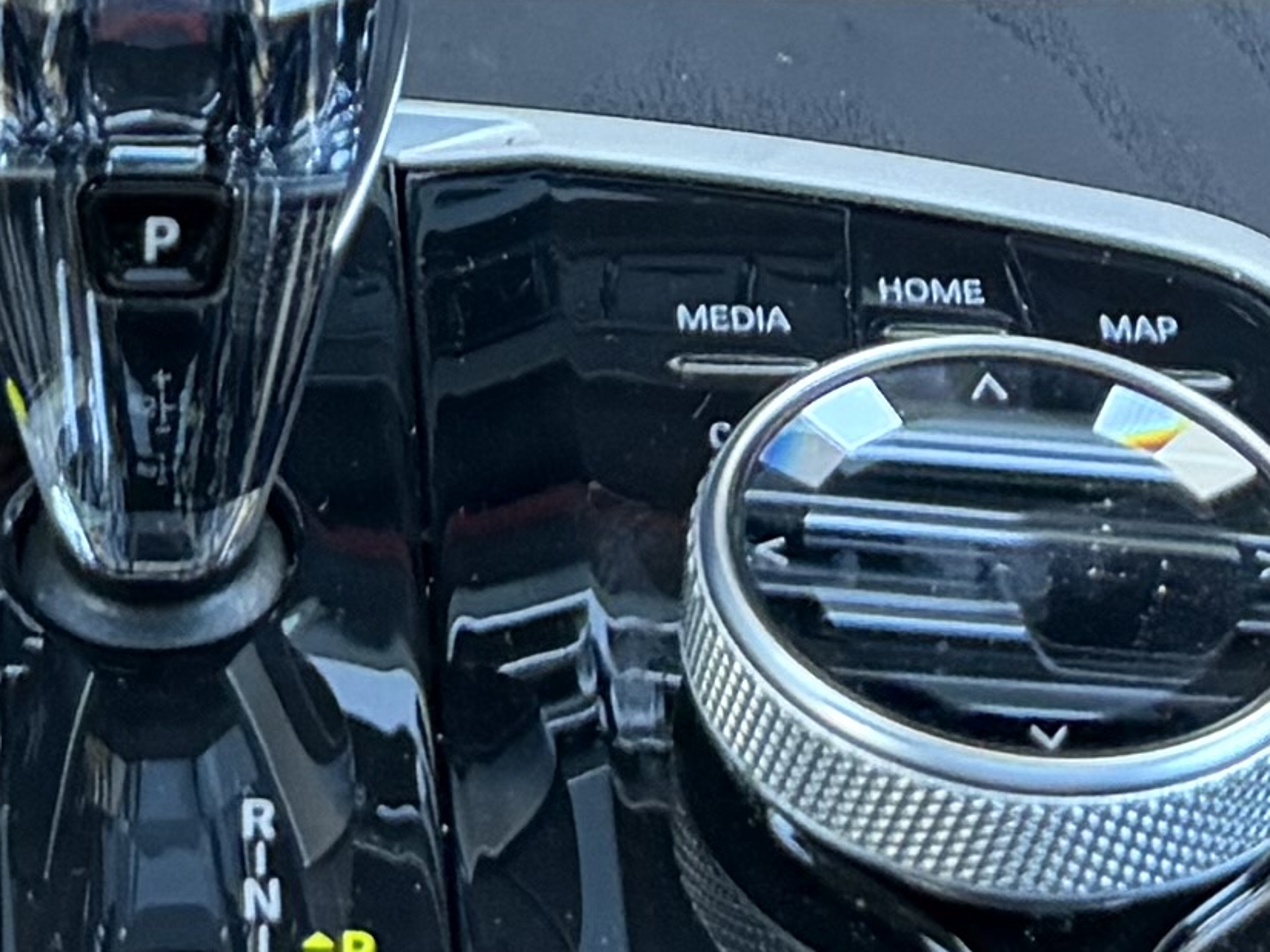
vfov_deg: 8.3
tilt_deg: -33.5
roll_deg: +0.3
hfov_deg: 11.8
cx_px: 46
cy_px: -1290
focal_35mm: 166
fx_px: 6088
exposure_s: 1/60
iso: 250
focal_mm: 6.76
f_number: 1.78
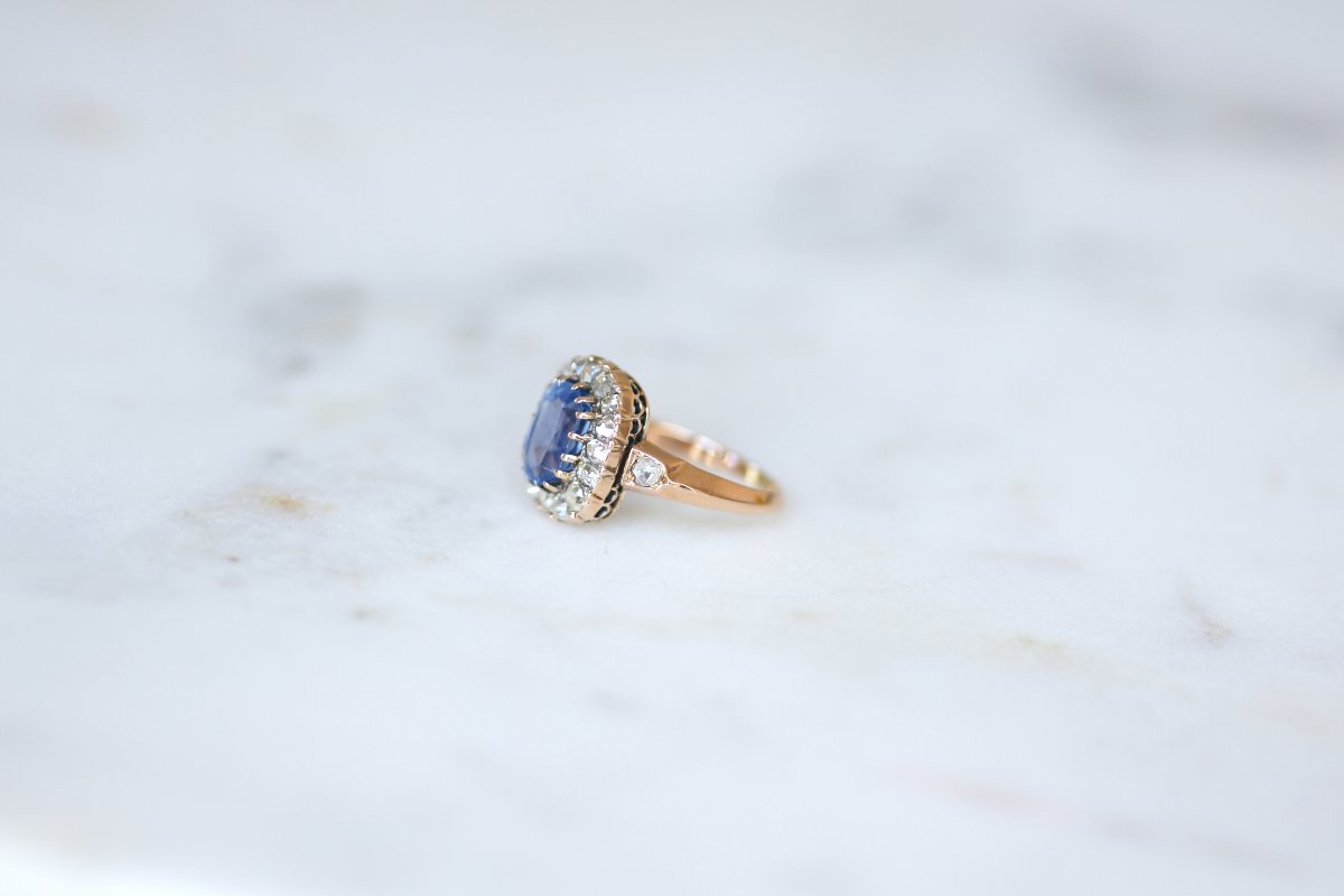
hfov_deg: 19.5
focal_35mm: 105
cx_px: 672
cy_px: 448
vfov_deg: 13.0
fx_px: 3920
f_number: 2.8
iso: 200
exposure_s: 1/125
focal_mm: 70
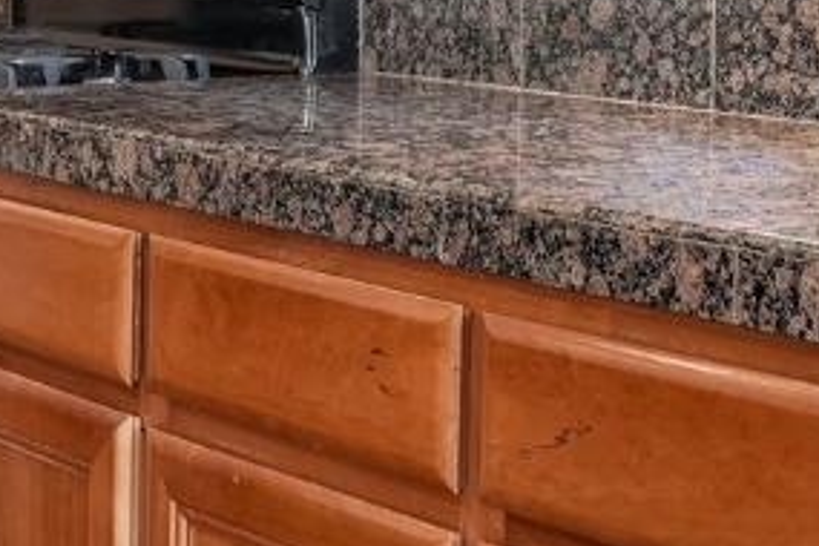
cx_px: 526
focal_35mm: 100
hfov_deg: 20.4
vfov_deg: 13.4
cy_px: -79
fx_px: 2275
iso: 400
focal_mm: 19
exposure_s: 1/8
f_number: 8
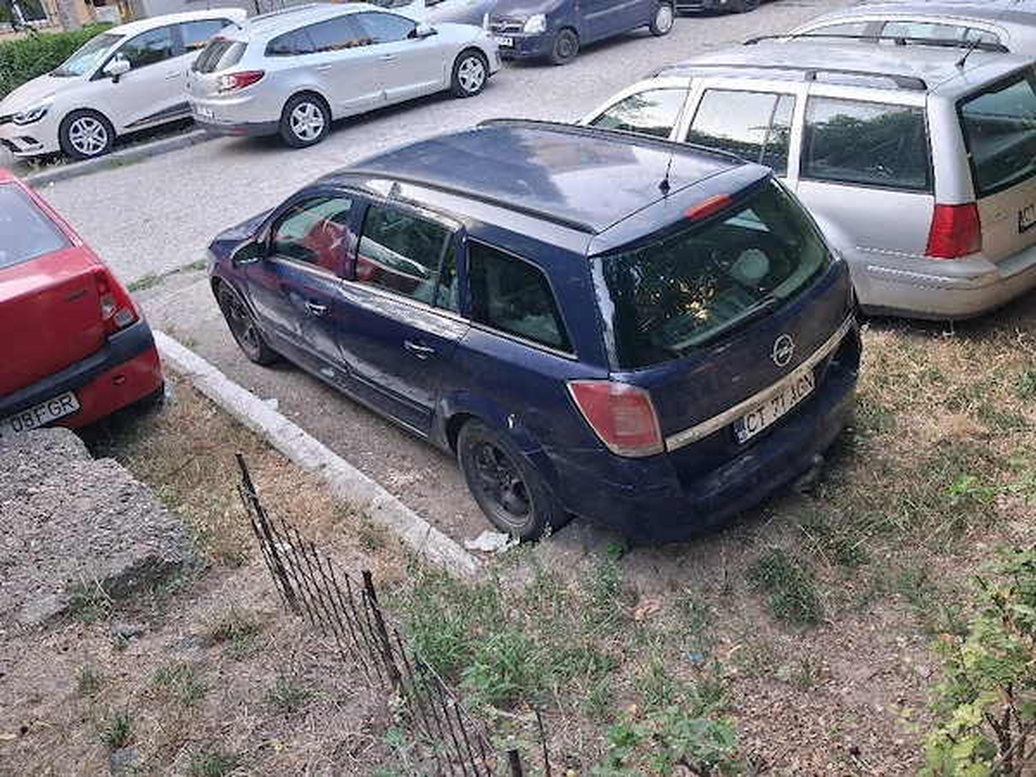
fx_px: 808
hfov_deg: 65.3
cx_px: 518
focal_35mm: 27
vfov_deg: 51.4
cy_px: 388
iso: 100
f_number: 1.8
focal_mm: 4
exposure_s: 1/100
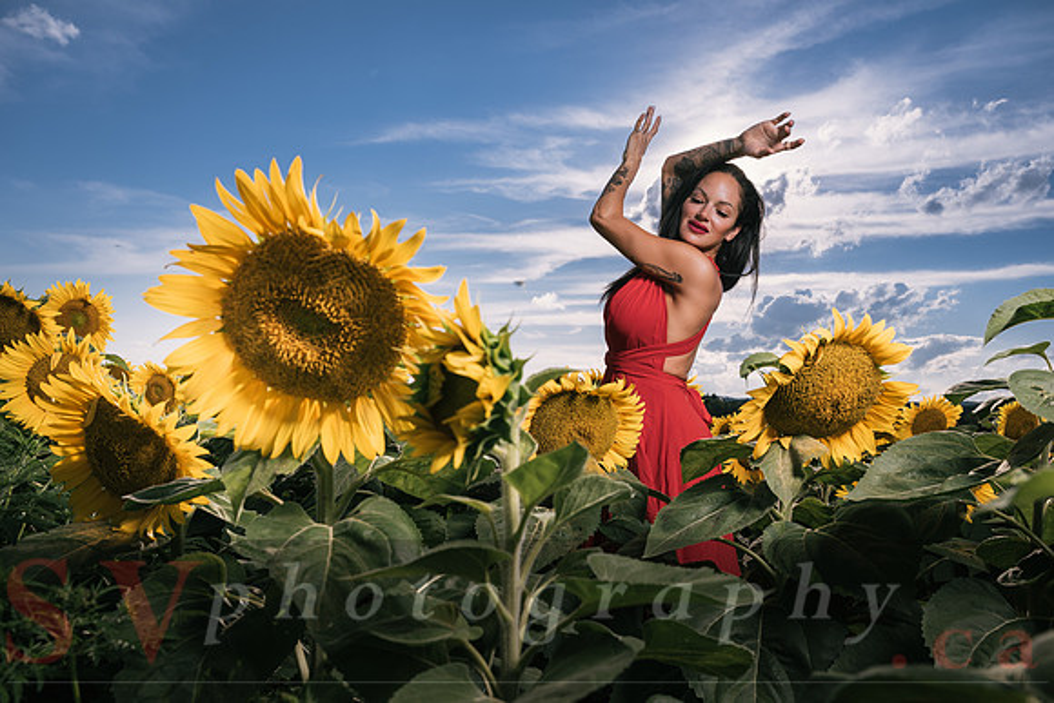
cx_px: 559
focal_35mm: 25
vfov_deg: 50.5
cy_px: 373
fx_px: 745
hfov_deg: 70.5
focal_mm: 24
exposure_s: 1/200
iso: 64
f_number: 7.1
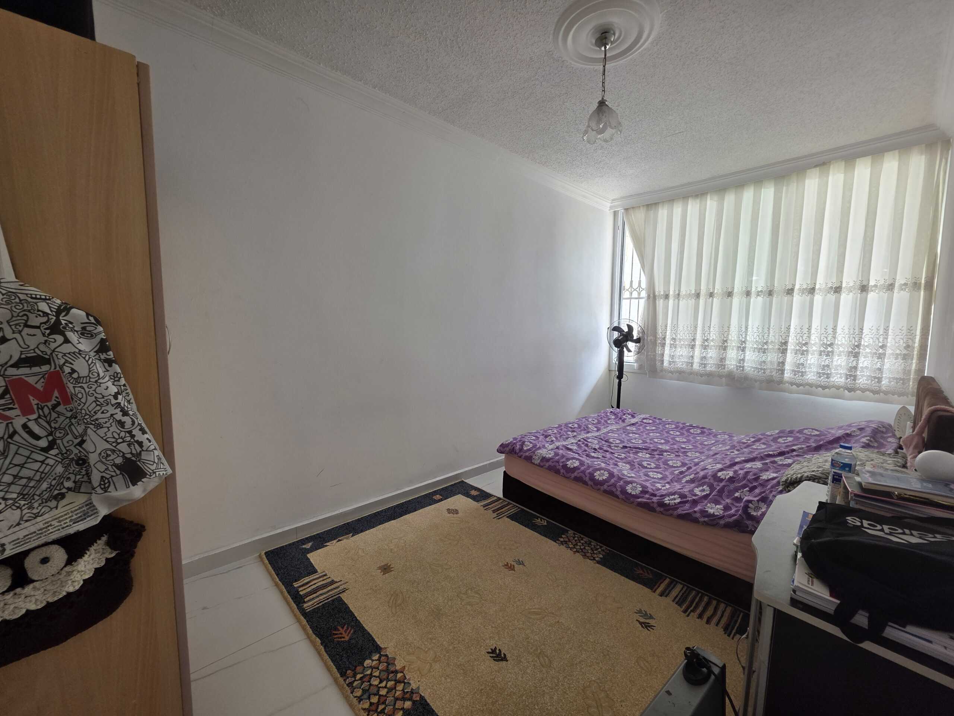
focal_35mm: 13
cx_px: 477
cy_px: 358
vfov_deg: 89.9
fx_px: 358
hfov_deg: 106.2
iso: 40
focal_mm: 2.2
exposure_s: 1/100
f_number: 1.9
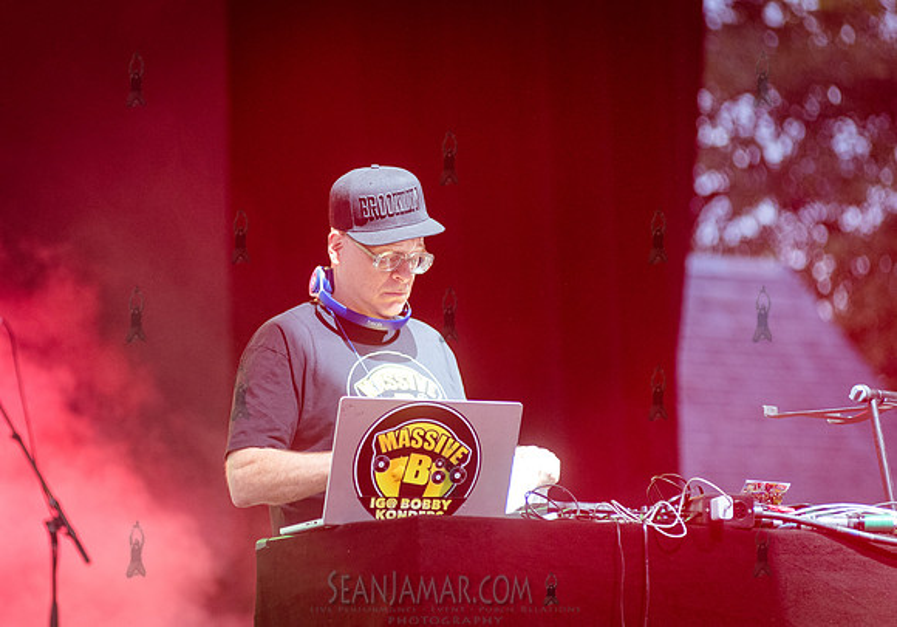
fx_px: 4999
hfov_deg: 10.3
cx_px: 368
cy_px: 274
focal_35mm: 198
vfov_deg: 7.2
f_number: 3.5
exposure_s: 1/250
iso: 2000
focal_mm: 170
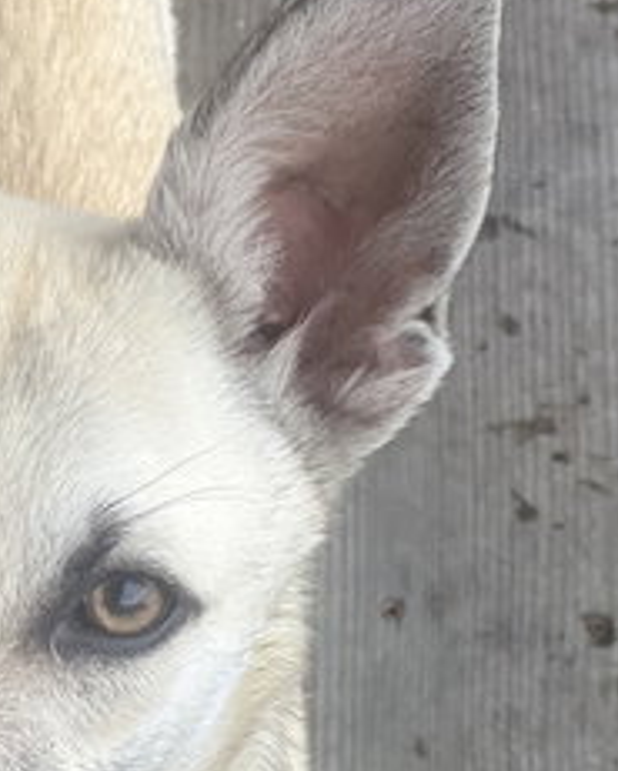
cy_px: 769
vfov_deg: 8.8
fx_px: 4958
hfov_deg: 7.1
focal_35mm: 217
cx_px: -204
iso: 64
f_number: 2.8
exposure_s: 1/121
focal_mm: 9
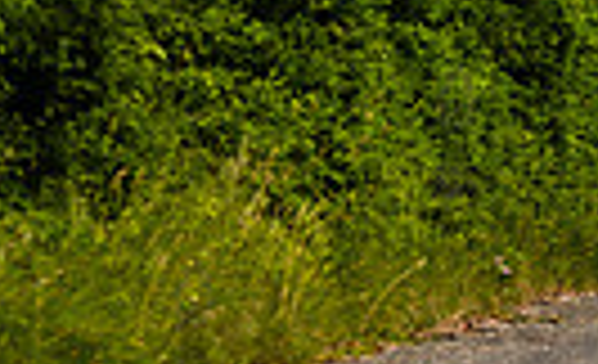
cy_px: 406
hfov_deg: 4.8
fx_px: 7120
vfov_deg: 2.9
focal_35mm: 440
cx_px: 976
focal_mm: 98
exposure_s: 1/1000
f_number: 5
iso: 125
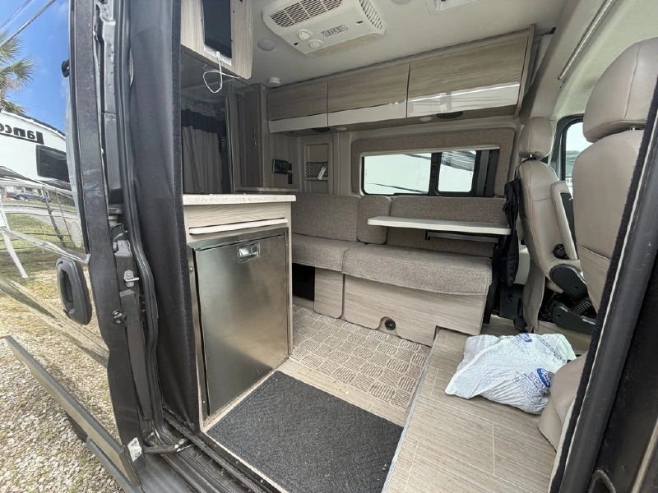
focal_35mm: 14
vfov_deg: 85.7
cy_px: 246
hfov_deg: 102.1
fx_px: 266
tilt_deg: -13.7
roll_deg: +0.3
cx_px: 329
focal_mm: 2.22
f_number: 2.2
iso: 40
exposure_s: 1/134
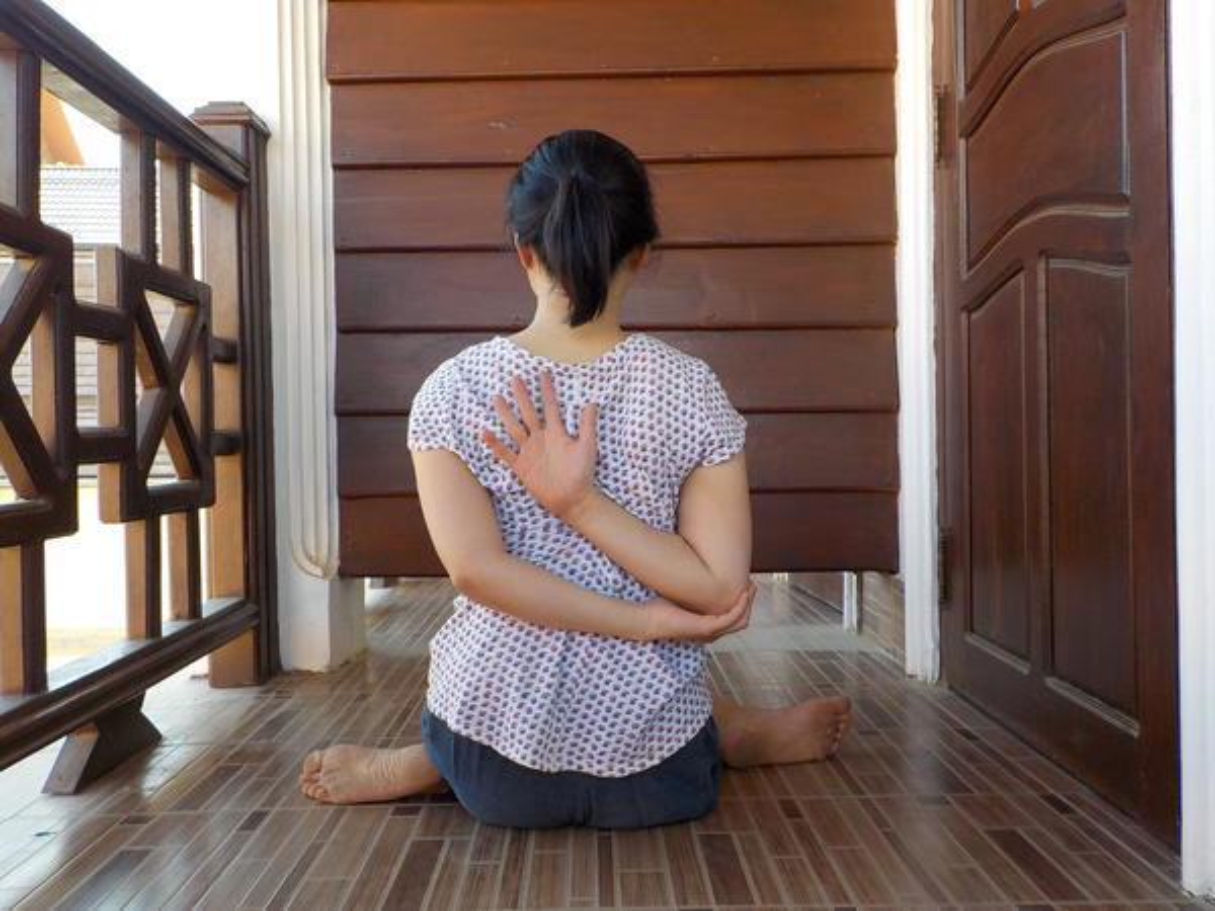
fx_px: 1053
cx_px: 608
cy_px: 456
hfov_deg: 60.0
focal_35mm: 30
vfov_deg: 46.8
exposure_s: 1/80
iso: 125
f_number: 3.3
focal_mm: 4.1
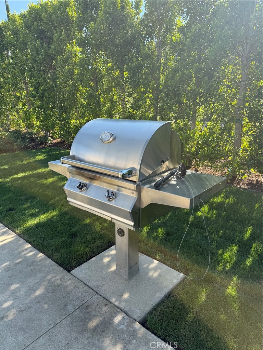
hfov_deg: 56.8
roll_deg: +4.3
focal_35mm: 24
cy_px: 175
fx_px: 243
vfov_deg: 71.6
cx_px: 132
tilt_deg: -16.9
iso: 100
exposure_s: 1/1410
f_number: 1.78
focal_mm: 6.76
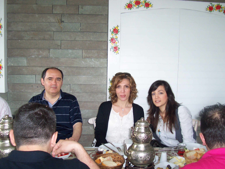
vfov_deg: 38.7
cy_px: 84
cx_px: 112
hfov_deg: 50.1
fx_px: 240
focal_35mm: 37
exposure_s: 1/60
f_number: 2.8
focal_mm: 5.6
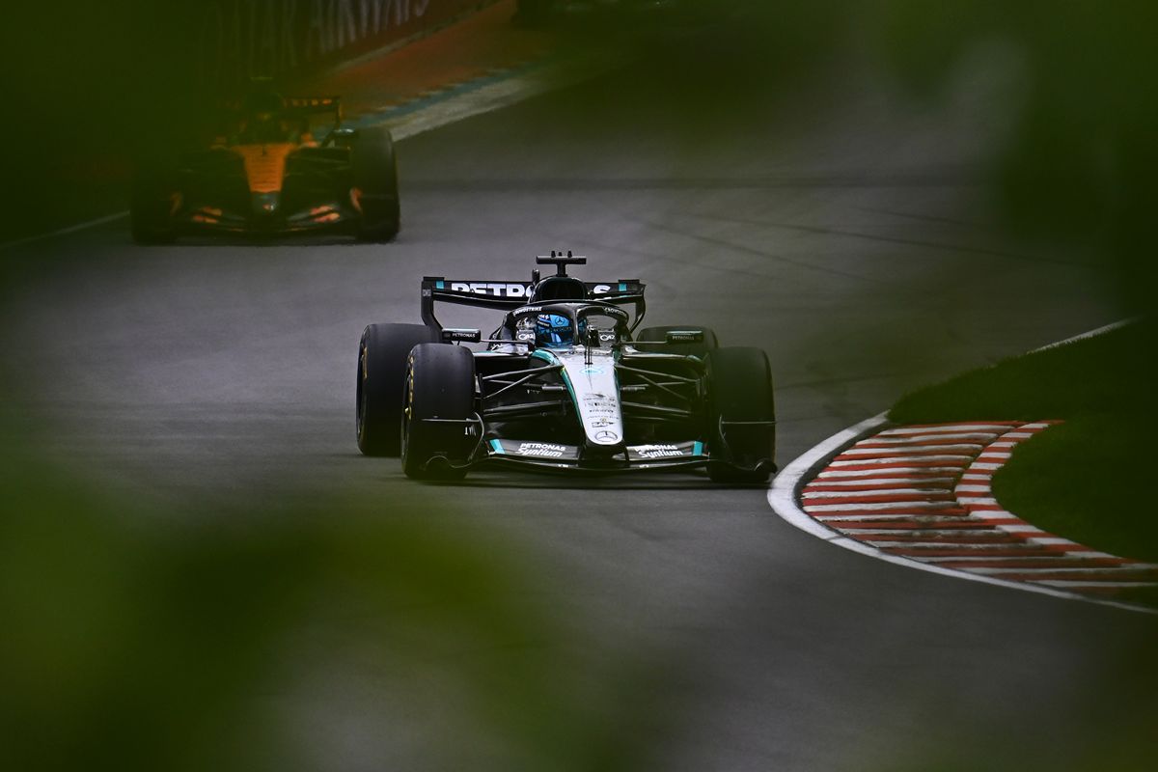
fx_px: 19298
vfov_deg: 2.3
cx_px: 579
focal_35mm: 600
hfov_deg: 3.4
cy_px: 386
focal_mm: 400
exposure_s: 1/5000
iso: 640
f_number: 4.5
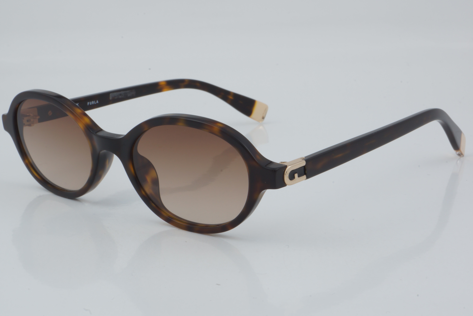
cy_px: 158
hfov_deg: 27.0
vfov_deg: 18.2
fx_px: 985
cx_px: 236
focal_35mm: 75
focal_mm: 50
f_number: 29
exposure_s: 1/4
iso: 100
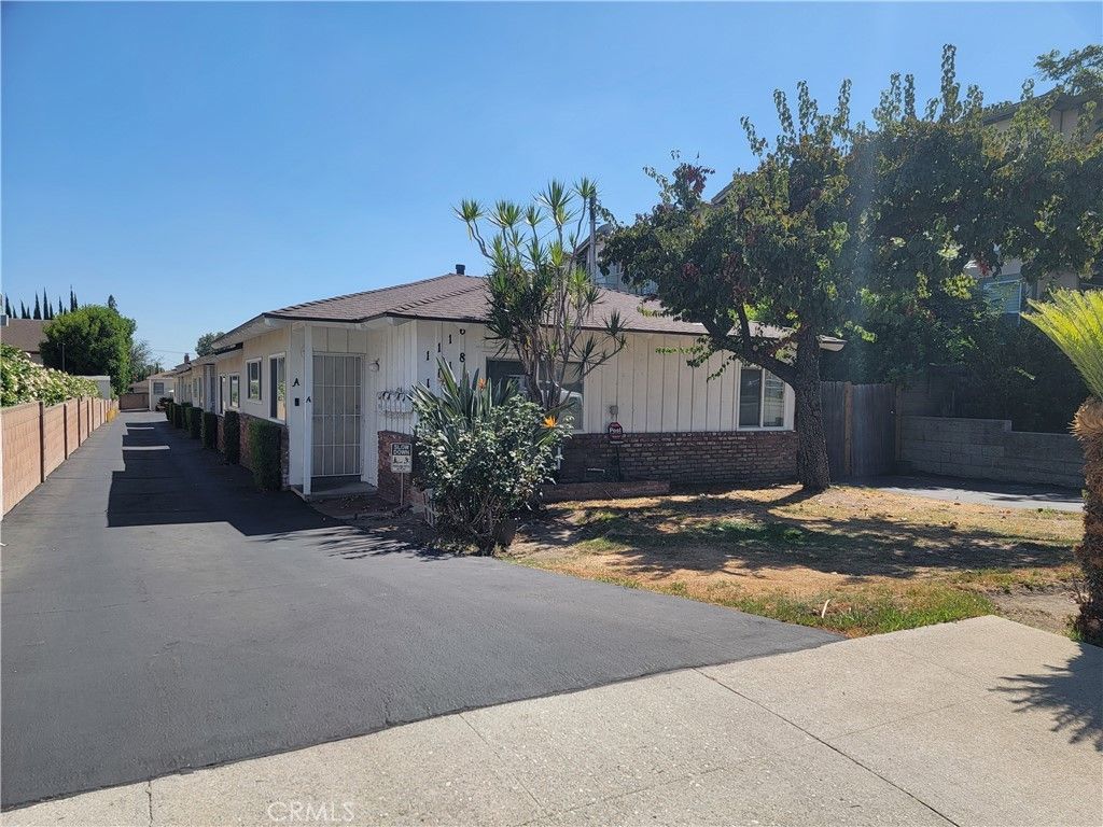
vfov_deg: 56.8
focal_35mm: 24
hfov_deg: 71.6
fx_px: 765
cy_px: 414
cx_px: 552
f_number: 1.8
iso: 16
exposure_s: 1/825
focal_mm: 6.7
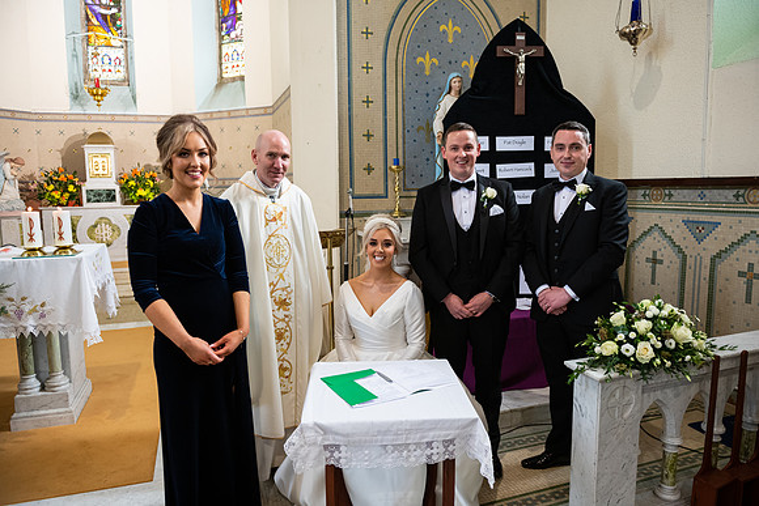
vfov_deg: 53.2
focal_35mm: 24
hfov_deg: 73.7
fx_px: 506
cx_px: 380
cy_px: 253
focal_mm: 24
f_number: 3.5
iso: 1000
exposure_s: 1/160
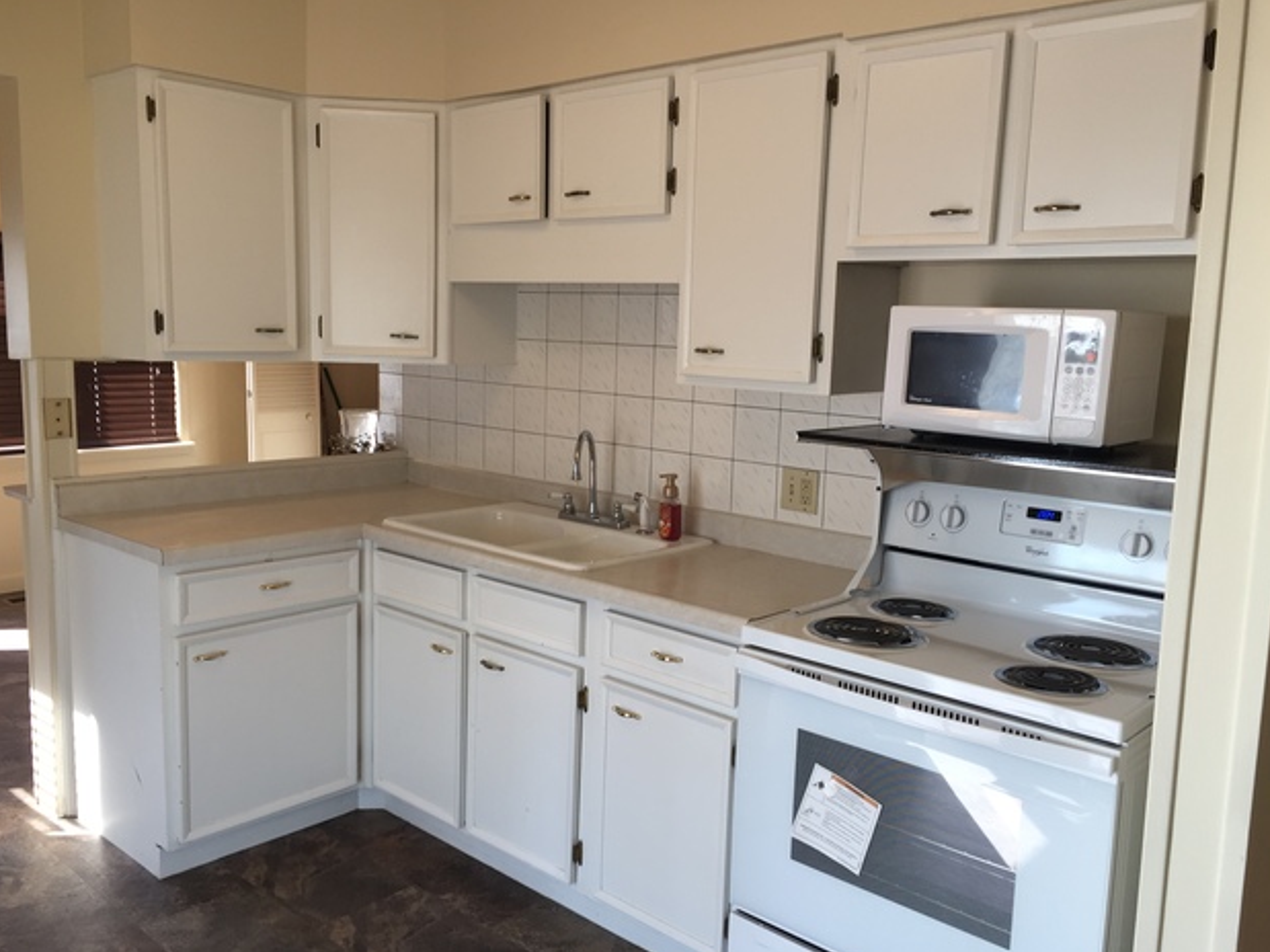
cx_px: 620
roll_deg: -2.0
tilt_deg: -11.3
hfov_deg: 60.0
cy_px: 486
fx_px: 1100
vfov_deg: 46.8
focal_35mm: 30
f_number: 2.2
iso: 32
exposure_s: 1/60
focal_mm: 4.15
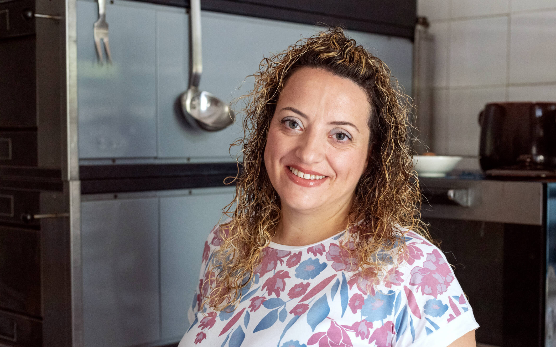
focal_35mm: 56
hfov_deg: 36.2
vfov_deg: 23.1
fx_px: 849
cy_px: 196
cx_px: 304
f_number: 4.5
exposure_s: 1/125
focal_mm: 50
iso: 3200
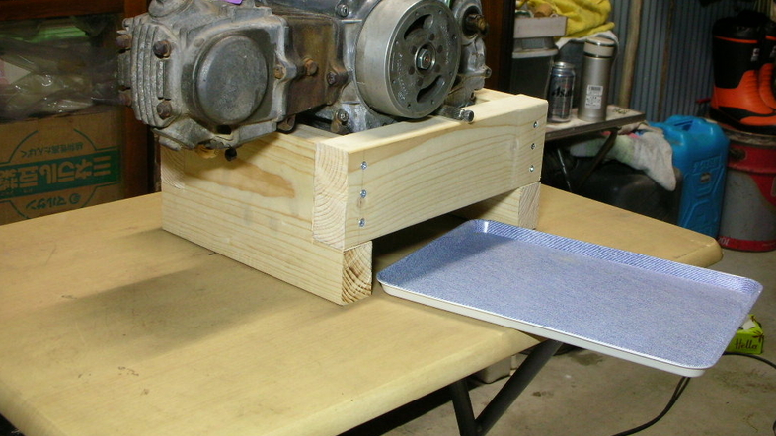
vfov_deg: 23.4
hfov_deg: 40.6
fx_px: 1049
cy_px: 156
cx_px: 393
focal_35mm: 51
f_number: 3.5
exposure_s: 1/3.9
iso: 93
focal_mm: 7.7
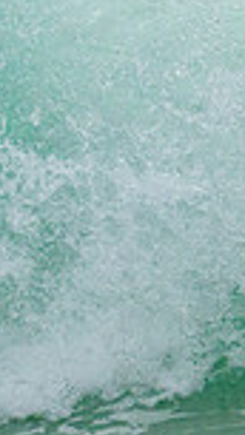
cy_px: -141
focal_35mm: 3803
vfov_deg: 0.6
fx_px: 43946
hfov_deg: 0.3
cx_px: -242
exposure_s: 1/2000
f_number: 11
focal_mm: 800
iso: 1400
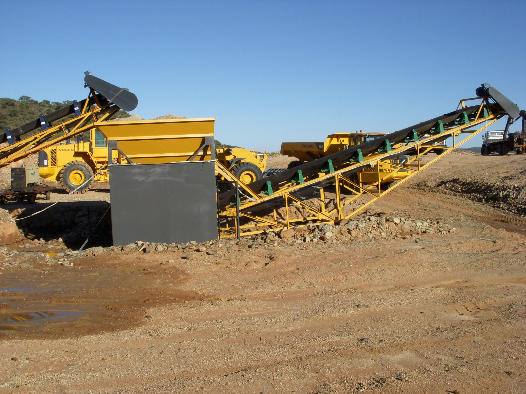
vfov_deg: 37.7
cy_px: 197
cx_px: 263
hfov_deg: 49.0
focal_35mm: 38
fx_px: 577
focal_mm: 6.3
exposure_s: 1/400
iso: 100
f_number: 6.6
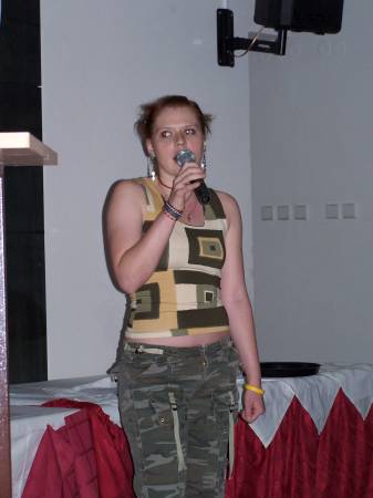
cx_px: 186
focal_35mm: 105
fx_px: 1510
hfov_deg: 14.1
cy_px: 249
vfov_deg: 18.7
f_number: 3.2
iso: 140
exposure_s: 1/90
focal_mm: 17.5
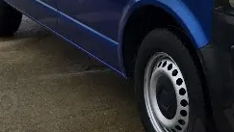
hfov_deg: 20.1
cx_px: 229
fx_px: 639
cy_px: -78
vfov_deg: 11.2
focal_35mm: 103
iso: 32
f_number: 1.7
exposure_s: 1/182
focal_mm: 6.3
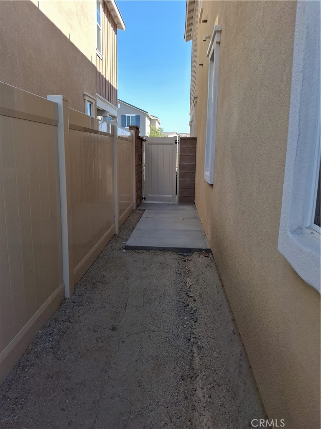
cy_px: 214
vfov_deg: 69.4
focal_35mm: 25
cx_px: 160
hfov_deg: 54.9
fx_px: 309
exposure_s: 1/617
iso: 32
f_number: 1.8
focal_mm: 4.69
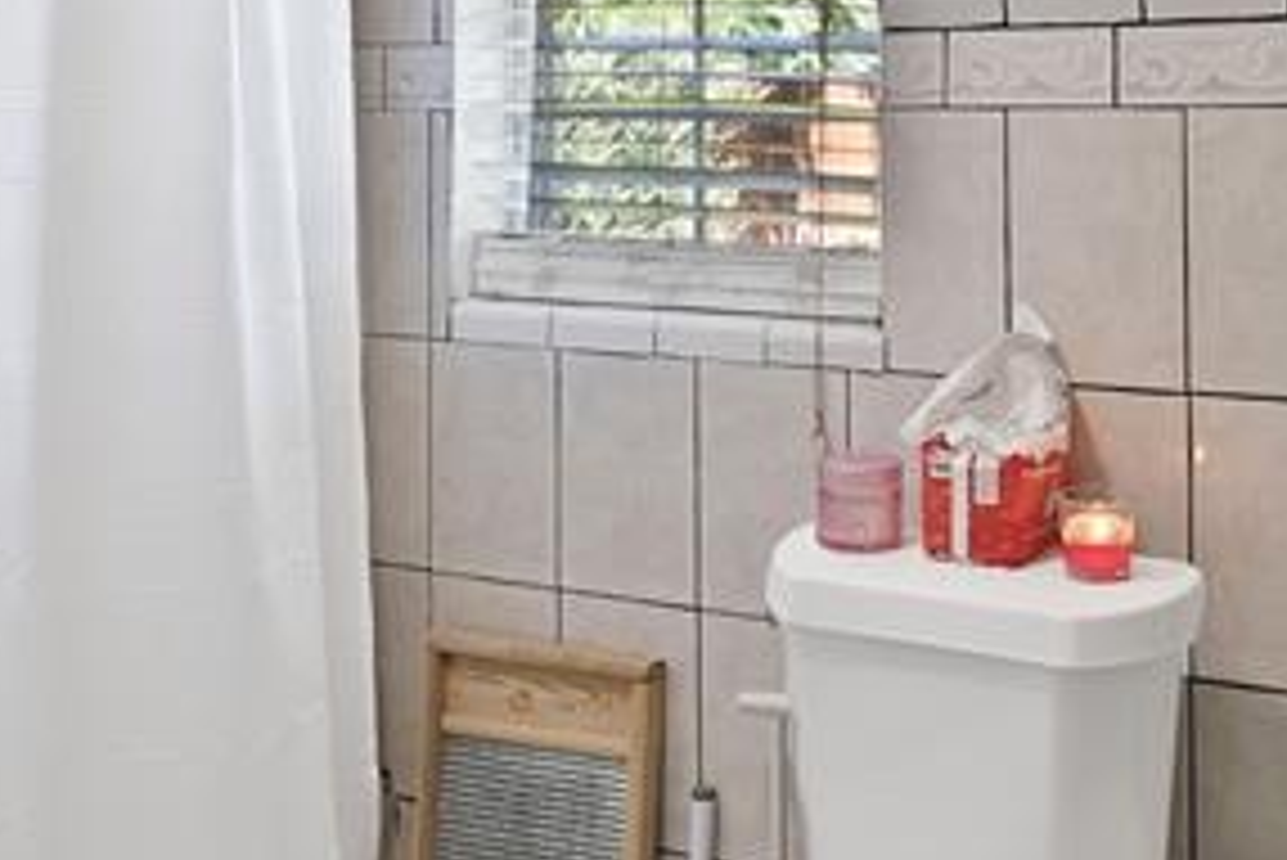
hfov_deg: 44.5
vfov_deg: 30.7
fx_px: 1538
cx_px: 900
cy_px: 216
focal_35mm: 43
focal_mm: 12
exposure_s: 1/4
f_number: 9
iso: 640
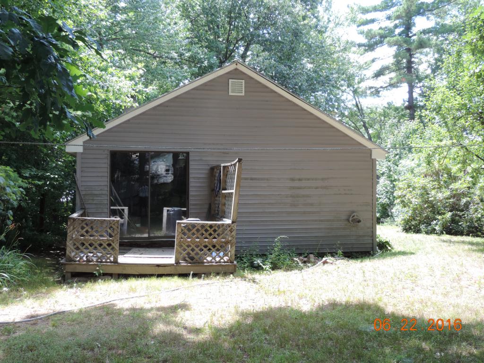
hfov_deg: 52.6
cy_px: 182
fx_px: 489
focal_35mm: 35
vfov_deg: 40.7
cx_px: 242
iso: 80
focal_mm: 6.2
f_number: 3.3
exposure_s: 1/80
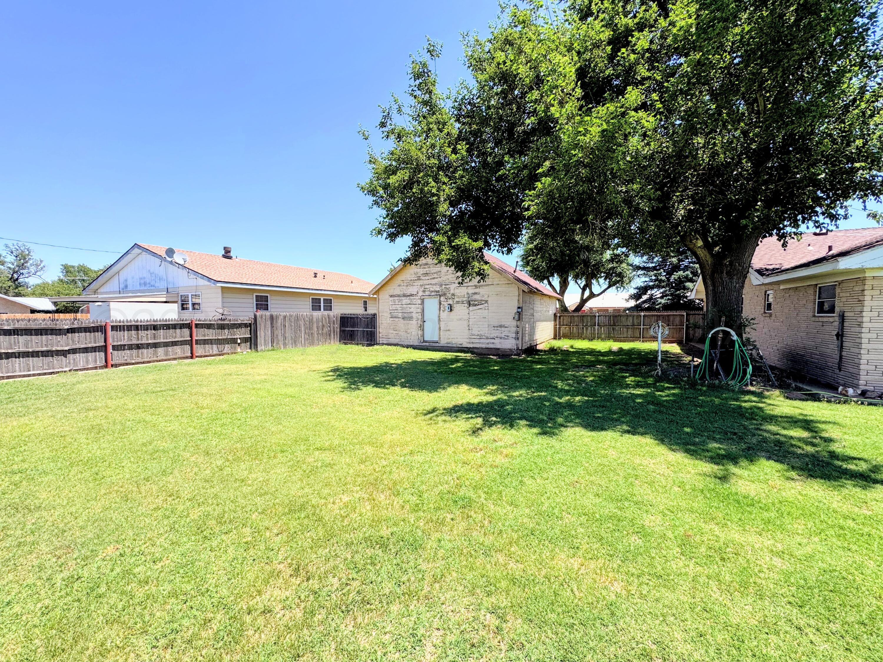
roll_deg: +0.2
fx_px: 357
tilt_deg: -4.5
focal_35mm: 14
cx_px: 442
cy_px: 331
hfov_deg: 102.1
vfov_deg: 85.7
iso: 50
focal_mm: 2.22
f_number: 2.2
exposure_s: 1/1110
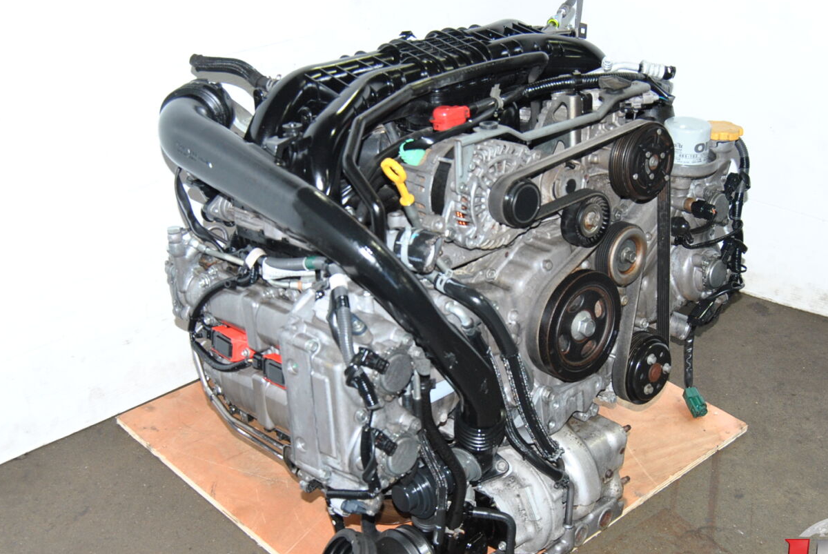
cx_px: 437
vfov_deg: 26.1
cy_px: 289
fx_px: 1197
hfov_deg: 38.1
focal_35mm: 52
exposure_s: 1/200
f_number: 5.6
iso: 400
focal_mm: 26
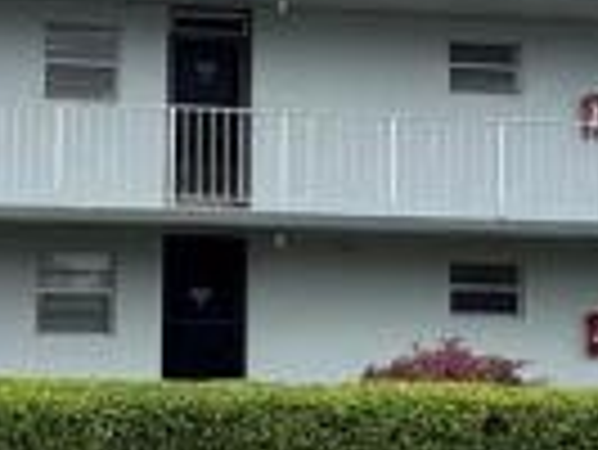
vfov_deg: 14.6
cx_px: 54
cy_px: 108
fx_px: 1746
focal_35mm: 101
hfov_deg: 19.1
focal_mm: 2.22
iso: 50
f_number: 2.2
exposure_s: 1/932
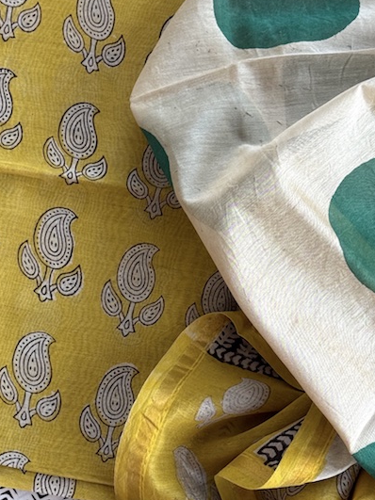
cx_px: 183
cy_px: 289
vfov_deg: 21.8
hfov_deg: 16.4
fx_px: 1300
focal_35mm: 90
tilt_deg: -82.7
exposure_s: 1/195
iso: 64
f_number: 1.78
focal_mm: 6.76
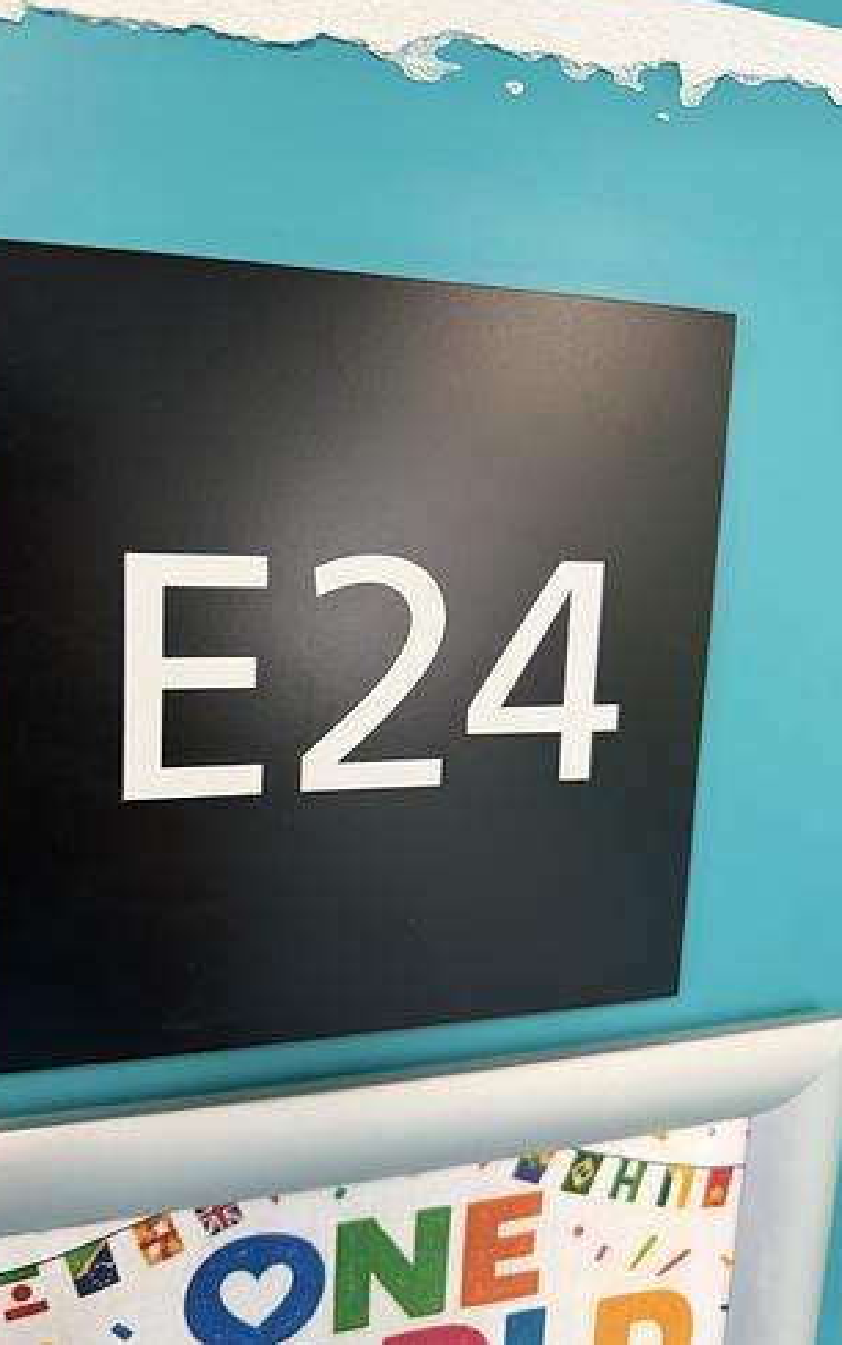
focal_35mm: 26
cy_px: 660
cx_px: 348
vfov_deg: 70.4
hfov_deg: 47.4
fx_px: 954
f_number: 1.78
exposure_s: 1/50
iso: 400
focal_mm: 6.76
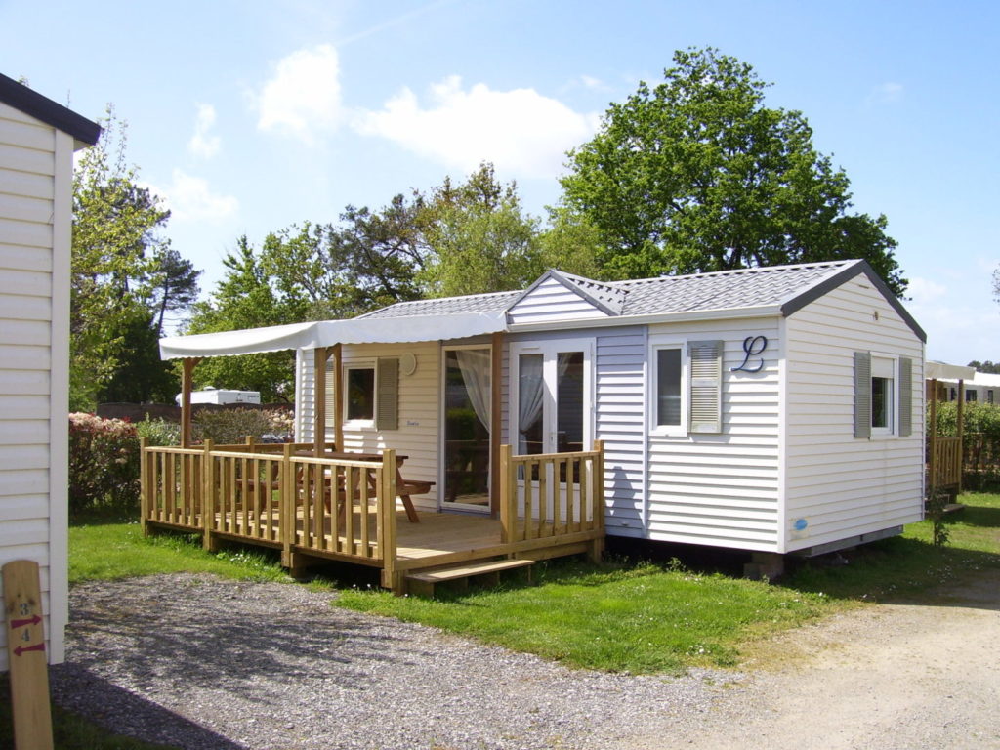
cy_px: 375
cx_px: 500
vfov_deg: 41.8
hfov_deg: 54.0
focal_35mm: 34
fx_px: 982
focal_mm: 5.6
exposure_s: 1/350
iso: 80
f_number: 4.8
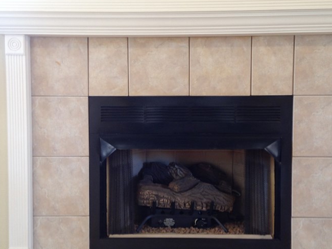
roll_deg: +1.1
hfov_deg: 36.8
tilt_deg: -4.2
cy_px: 132
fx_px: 499
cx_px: 177
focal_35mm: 52
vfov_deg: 28.0
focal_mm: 4.12
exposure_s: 1/20
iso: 64
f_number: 2.4
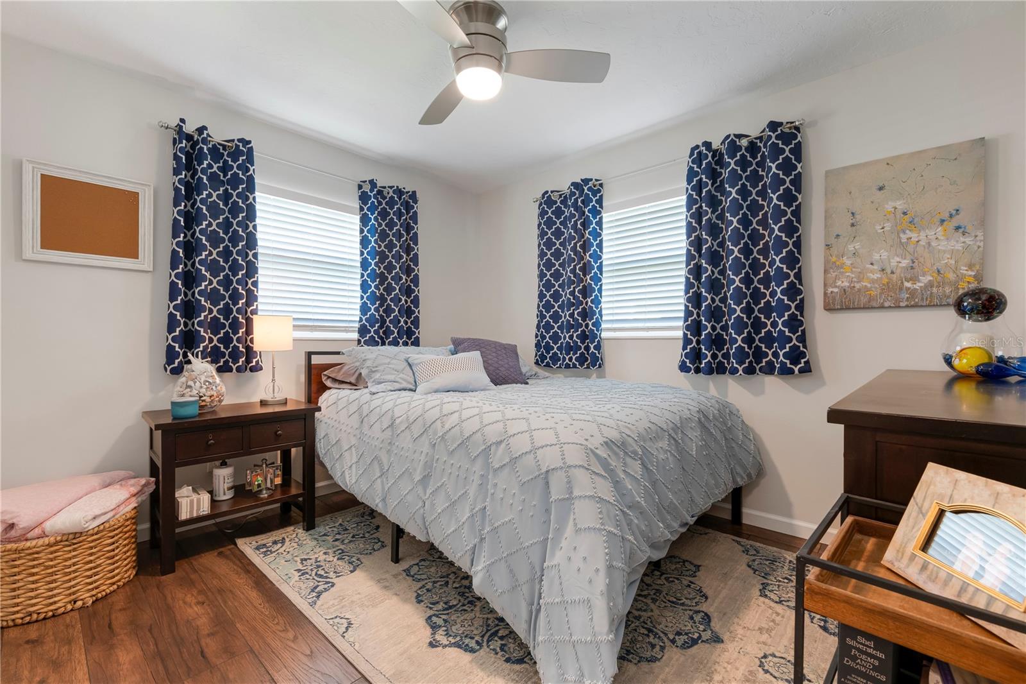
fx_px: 442
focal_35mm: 16
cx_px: 513
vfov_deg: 75.5
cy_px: 342
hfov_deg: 98.6
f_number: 8
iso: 500
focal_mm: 15.5
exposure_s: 1/1.67
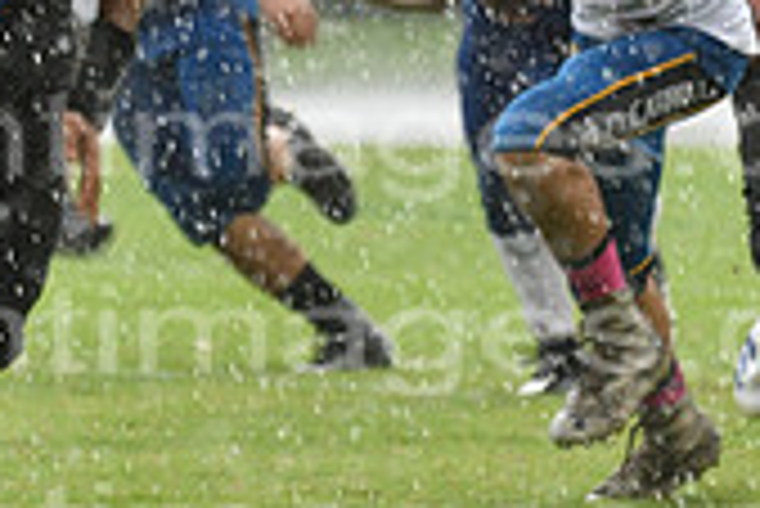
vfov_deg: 1.9
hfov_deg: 2.9
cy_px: -151
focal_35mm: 721
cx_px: 18
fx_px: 15234
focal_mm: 140
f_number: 4.5
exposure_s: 1/800
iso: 1000
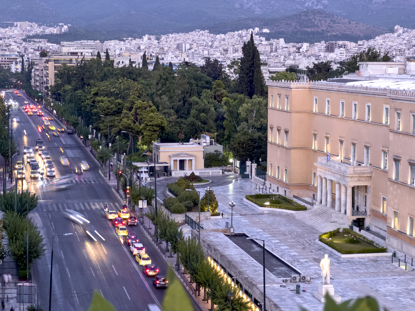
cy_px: 156
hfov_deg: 25.3
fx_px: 923
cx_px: 208
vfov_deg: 19.1
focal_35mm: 77
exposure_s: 1/11
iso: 250
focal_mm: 9
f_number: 2.8
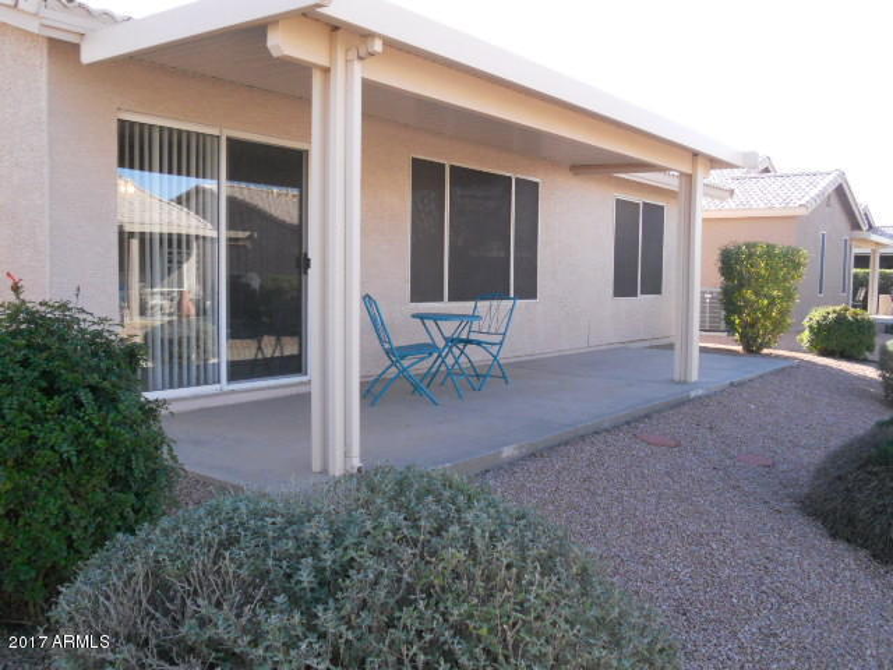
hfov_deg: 56.8
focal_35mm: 32
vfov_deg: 44.2
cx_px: 446
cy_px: 335
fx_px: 826
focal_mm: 5.8
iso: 400
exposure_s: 1/800
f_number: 3.5
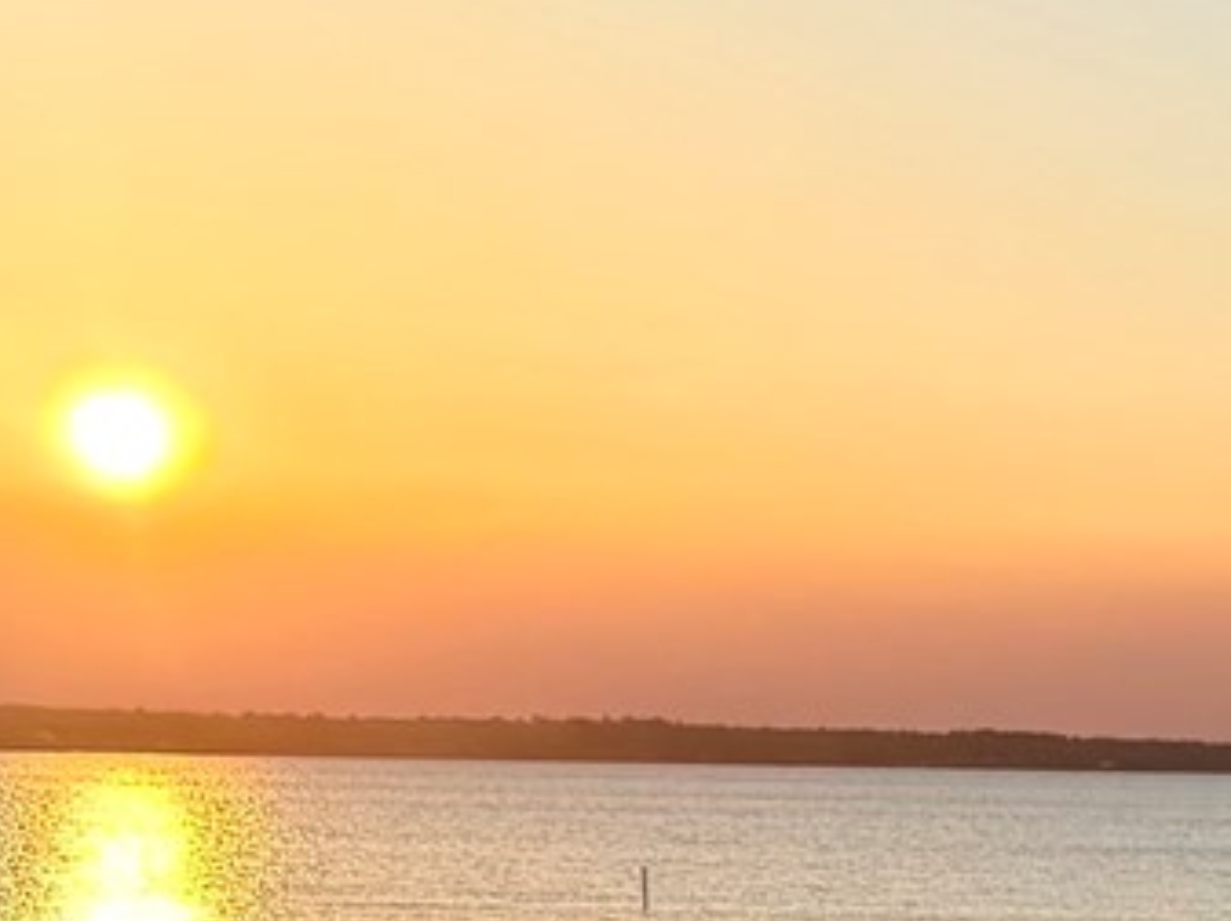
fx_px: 5186
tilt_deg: -5.4
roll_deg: -0.8
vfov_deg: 9.9
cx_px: 1826
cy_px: 1228
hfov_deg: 12.9
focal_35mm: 146
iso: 80
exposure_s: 1/3759
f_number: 1.78
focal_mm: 6.76
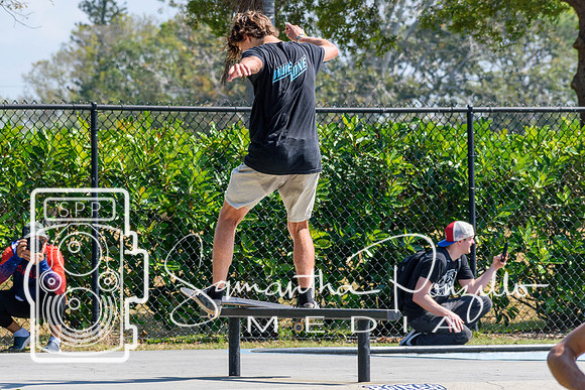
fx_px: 4442
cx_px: 202
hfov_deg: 7.5
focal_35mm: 273
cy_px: 229
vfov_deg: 5.0
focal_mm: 130
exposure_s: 1/800
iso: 200
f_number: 7.1
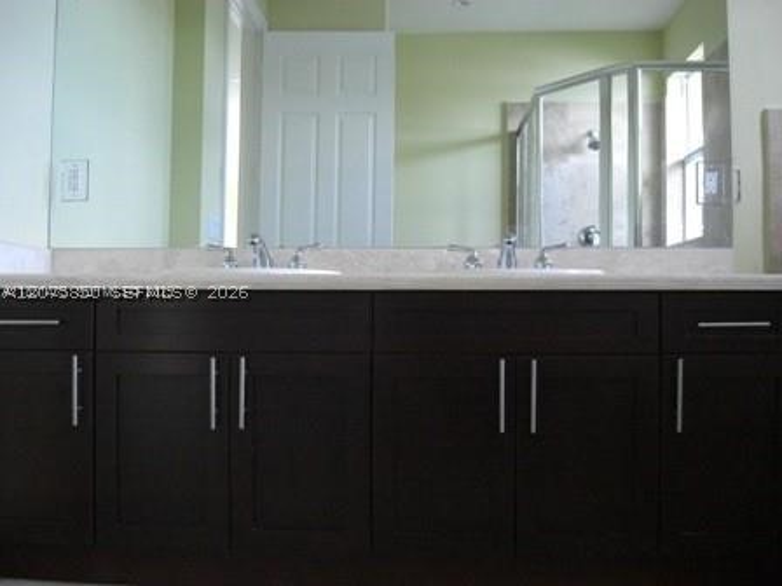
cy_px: 293
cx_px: 391
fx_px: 858
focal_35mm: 38
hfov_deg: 49.0
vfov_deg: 37.7
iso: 800
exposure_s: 1/60
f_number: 2.8
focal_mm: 7.9
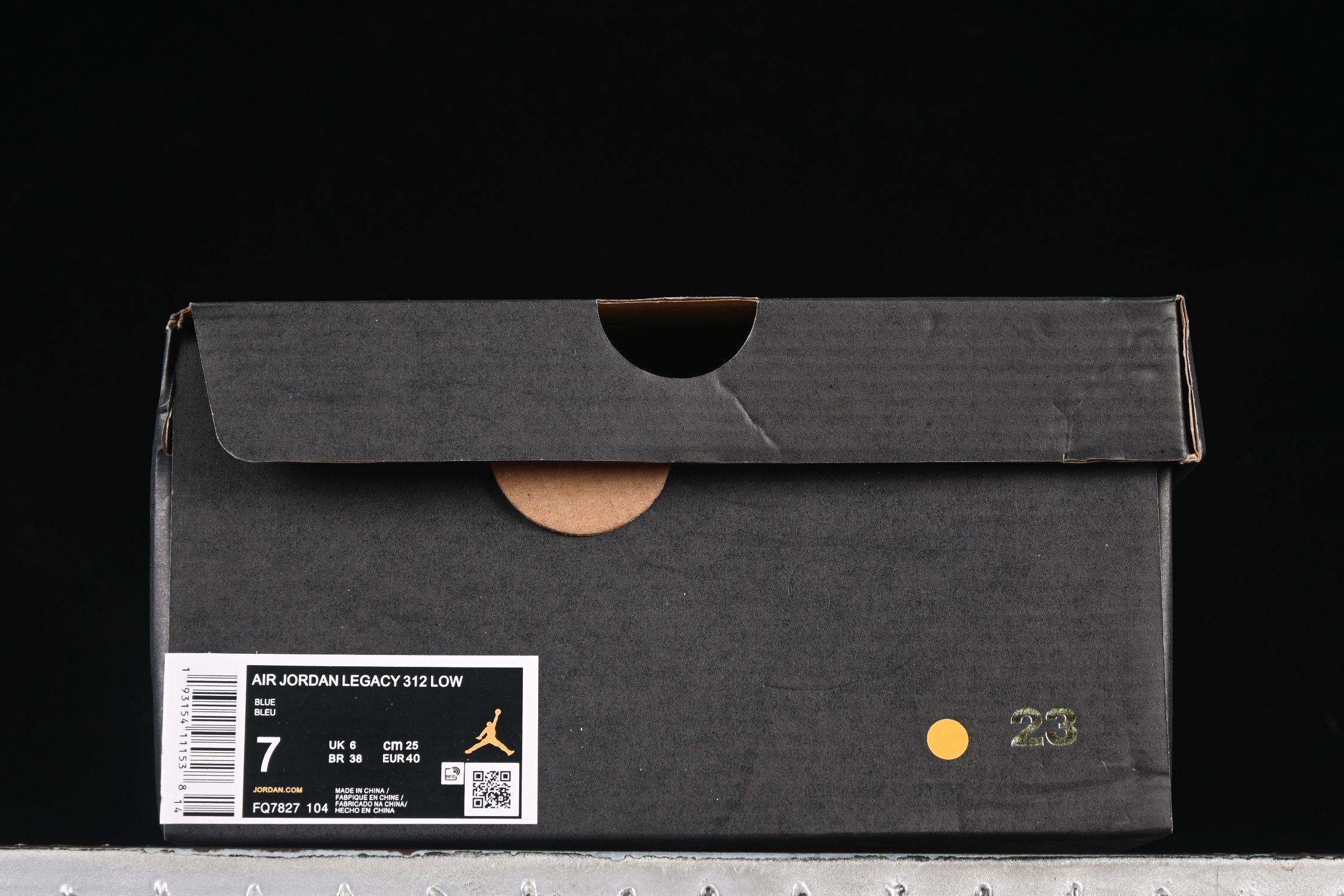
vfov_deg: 14.9
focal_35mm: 92
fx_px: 3434
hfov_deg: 22.1
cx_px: 665
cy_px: 506
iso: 160
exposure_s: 1/60
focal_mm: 50
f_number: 6.3
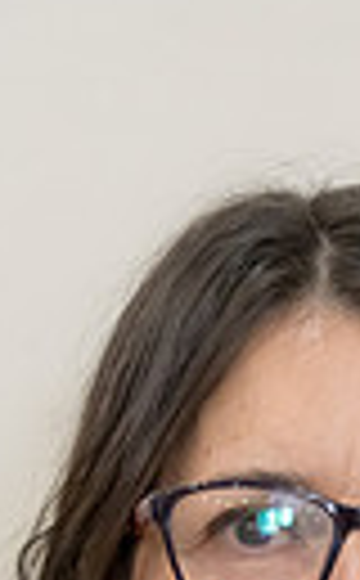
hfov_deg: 2.0
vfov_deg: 3.3
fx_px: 10119
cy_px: 980
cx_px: 324
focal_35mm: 641
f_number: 4
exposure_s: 1/80
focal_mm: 180
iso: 5000
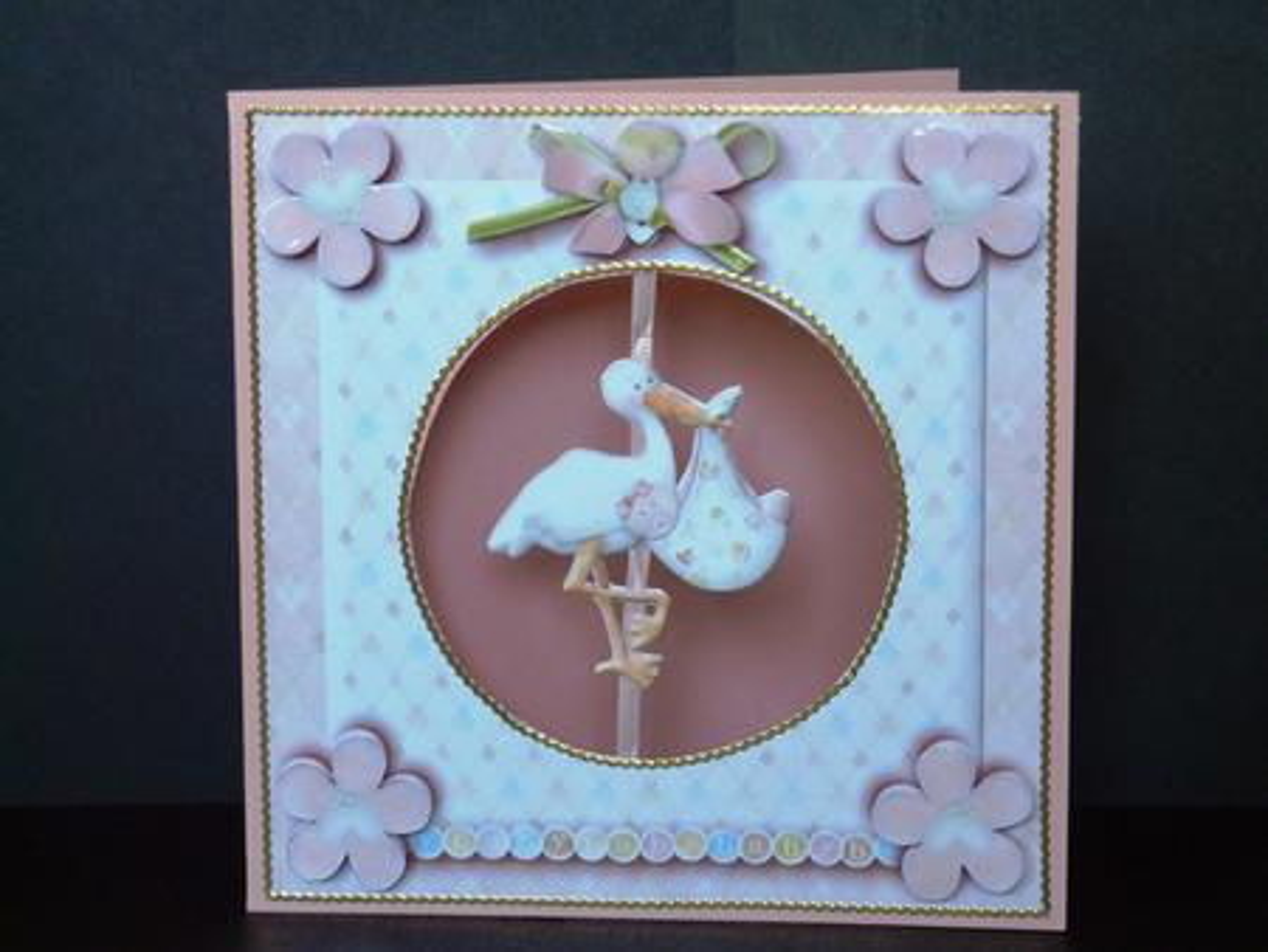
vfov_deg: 15.4
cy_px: 476
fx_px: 3518
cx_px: 634
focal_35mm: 96
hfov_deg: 20.4
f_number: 4.3
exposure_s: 1/50
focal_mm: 15.8
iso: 400
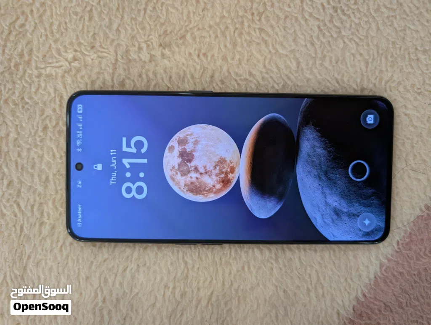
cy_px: 162
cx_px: 216
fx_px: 299
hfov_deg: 71.5
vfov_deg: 56.9
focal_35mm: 24
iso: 609
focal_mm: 6.9
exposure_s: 1/333
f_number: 1.68
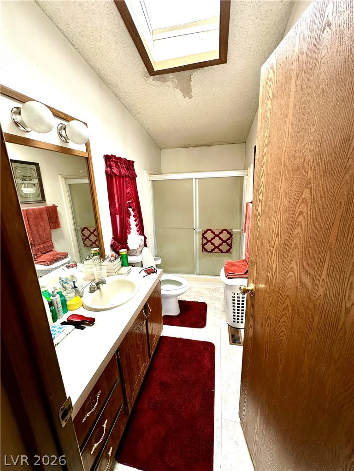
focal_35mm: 14
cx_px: 177
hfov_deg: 85.7
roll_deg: +3.0
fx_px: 191
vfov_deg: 102.1
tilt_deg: -12.9
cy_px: 236
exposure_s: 1/111
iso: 40
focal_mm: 2.22
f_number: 2.2
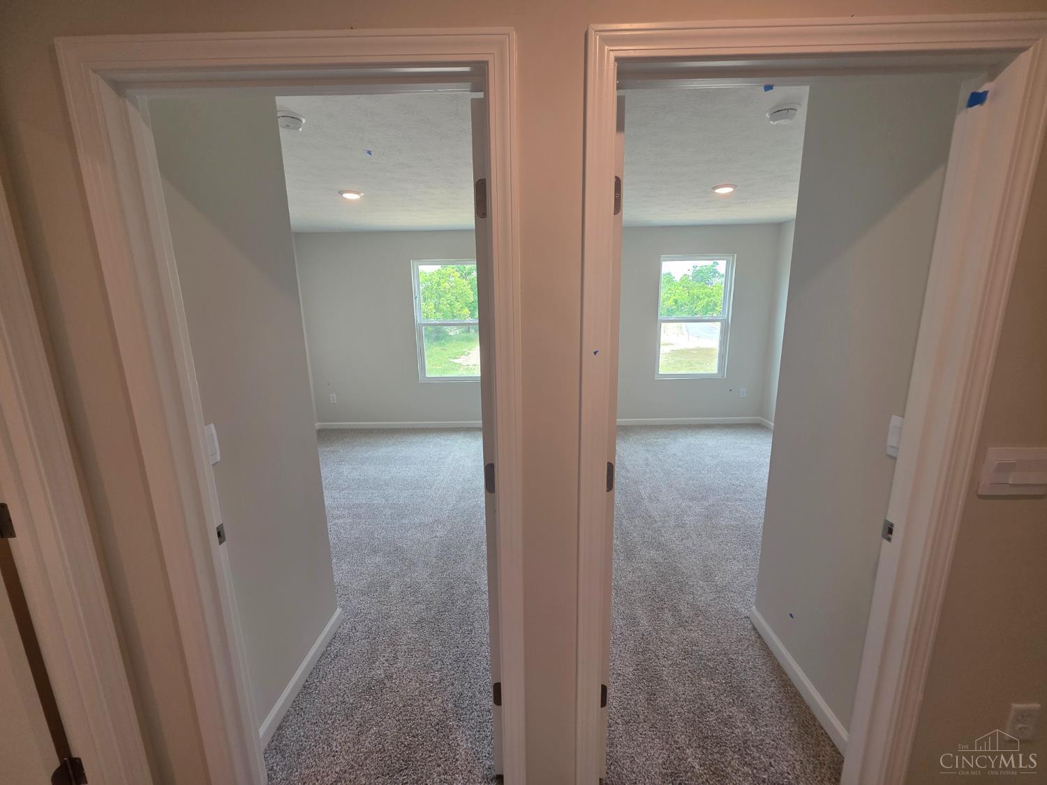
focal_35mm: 13
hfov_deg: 106.2
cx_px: 524
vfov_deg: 89.9
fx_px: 393
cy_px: 392
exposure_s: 1/120
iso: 100
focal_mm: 2.2
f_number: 1.9
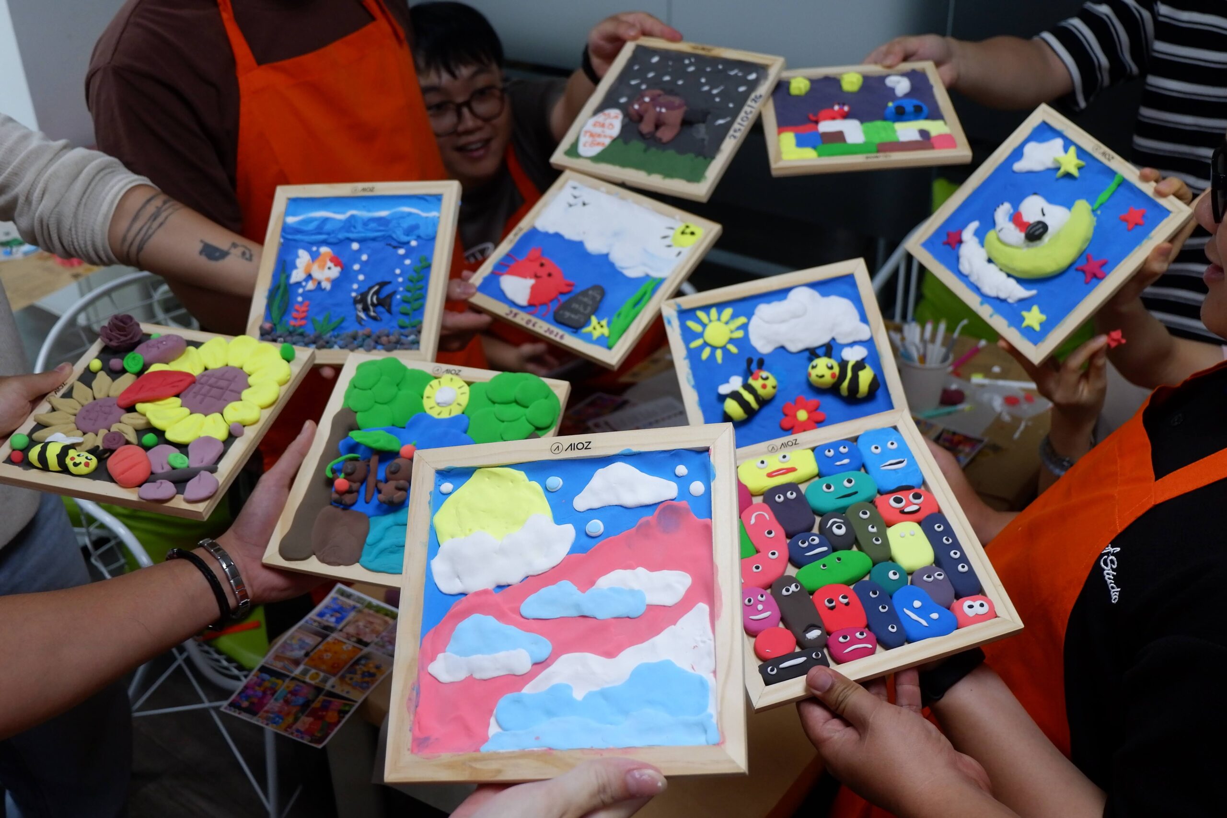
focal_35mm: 35
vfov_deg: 37.9
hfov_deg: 54.4
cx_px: 614
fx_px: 1193
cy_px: 409
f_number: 4.2
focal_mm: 23.2
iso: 800
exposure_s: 1/140
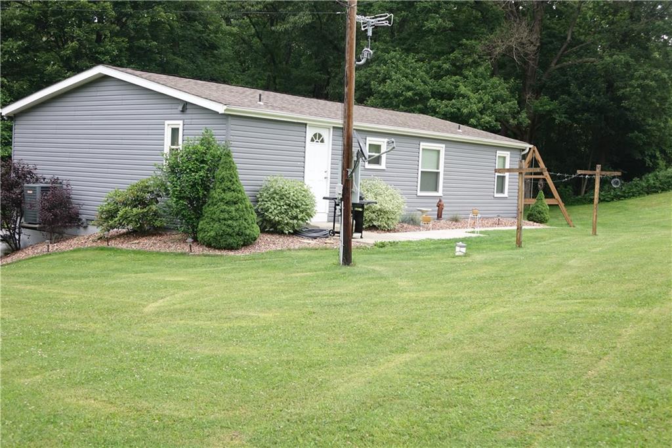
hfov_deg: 42.8
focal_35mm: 46
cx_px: 336
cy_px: 224
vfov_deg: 29.2
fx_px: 858
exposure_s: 1/100
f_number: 2.8
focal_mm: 16.76
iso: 100
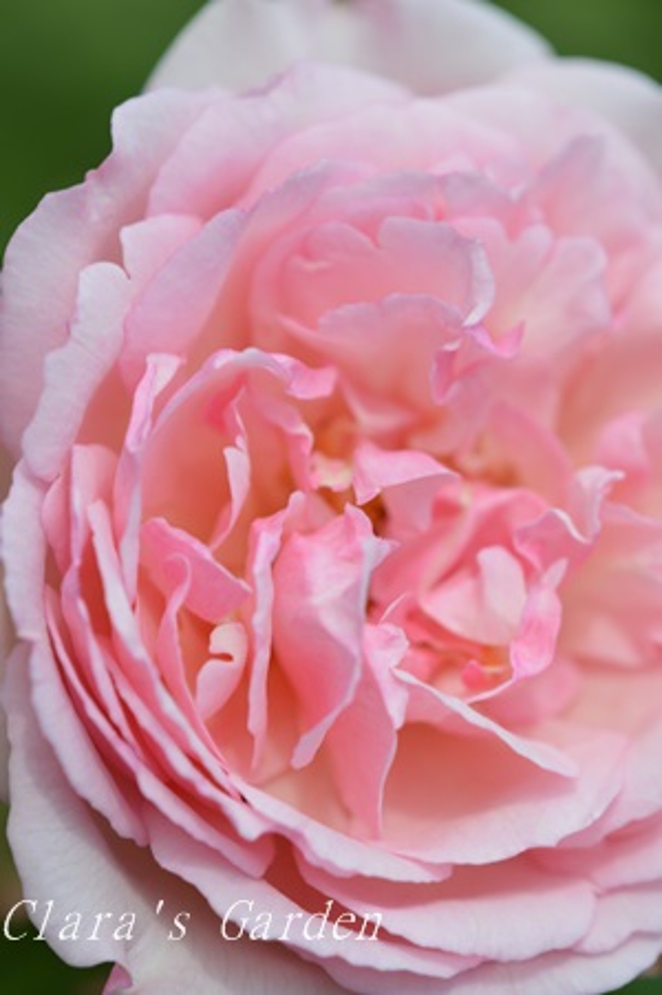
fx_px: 3522
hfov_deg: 10.7
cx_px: 331
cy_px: 498
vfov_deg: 16.1
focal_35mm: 128
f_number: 6.3
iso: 100
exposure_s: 1/320
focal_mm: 85
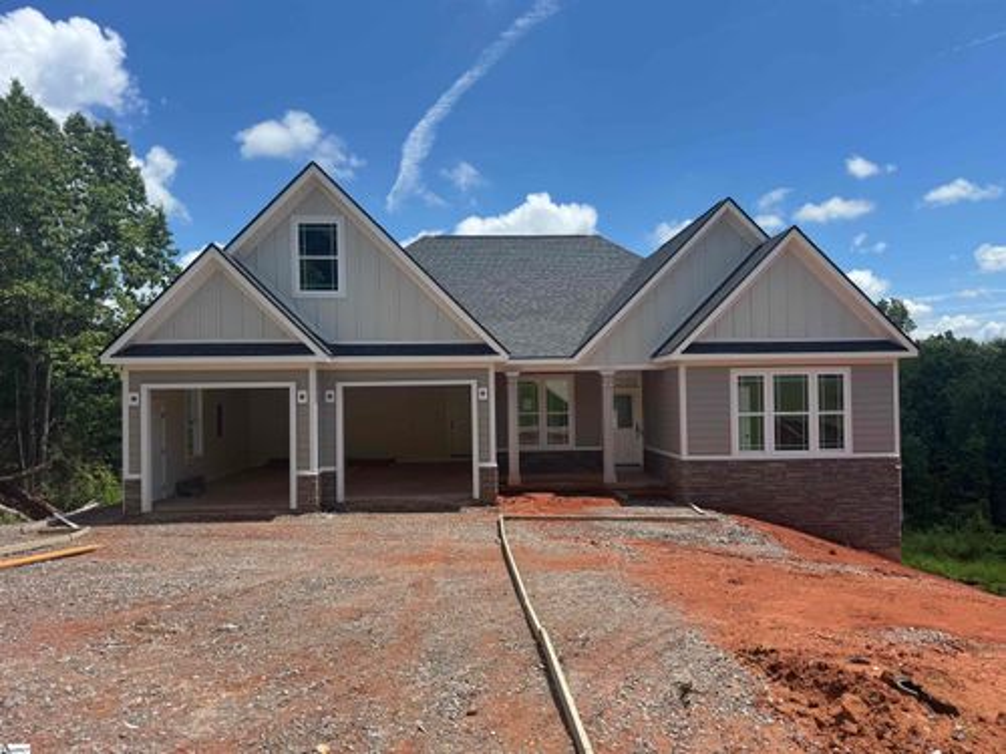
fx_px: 697
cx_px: 503
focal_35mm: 24
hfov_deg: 71.6
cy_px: 377
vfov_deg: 56.8
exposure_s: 1/4950
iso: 80
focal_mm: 6.76
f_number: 1.78
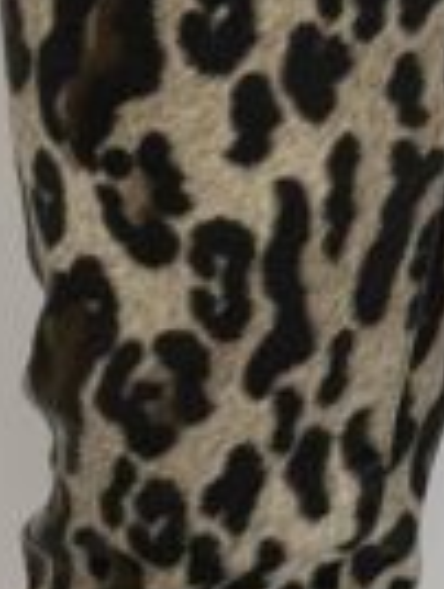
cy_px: 294
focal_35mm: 286
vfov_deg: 6.9
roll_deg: -1.3
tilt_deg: -17.1
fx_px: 4876
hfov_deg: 5.2
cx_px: 655
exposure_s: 1/60
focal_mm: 6.76
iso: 125
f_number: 1.78
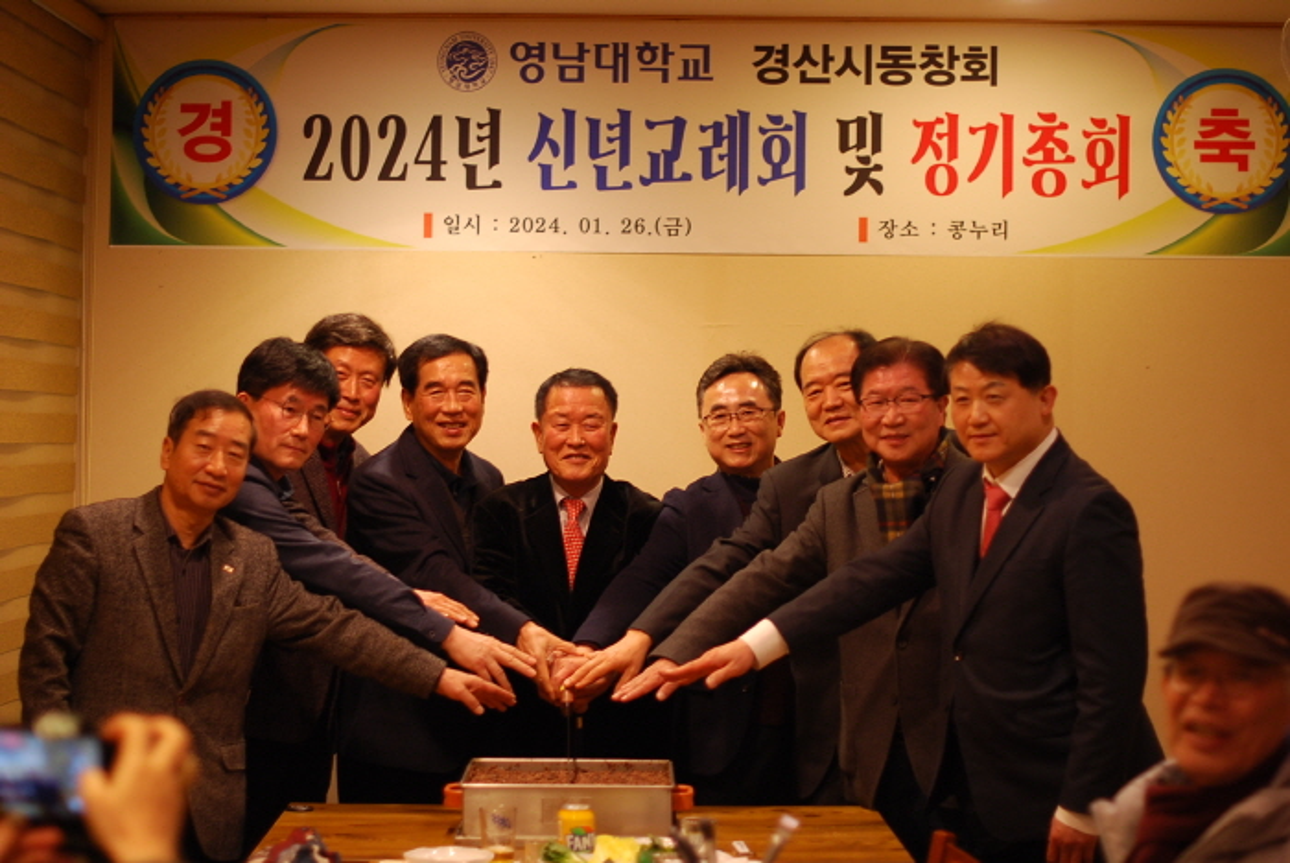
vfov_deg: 18.2
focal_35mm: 75
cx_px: 645
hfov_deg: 27.0
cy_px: 432
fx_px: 2690
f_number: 1.6
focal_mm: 50
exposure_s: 1/60
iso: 200
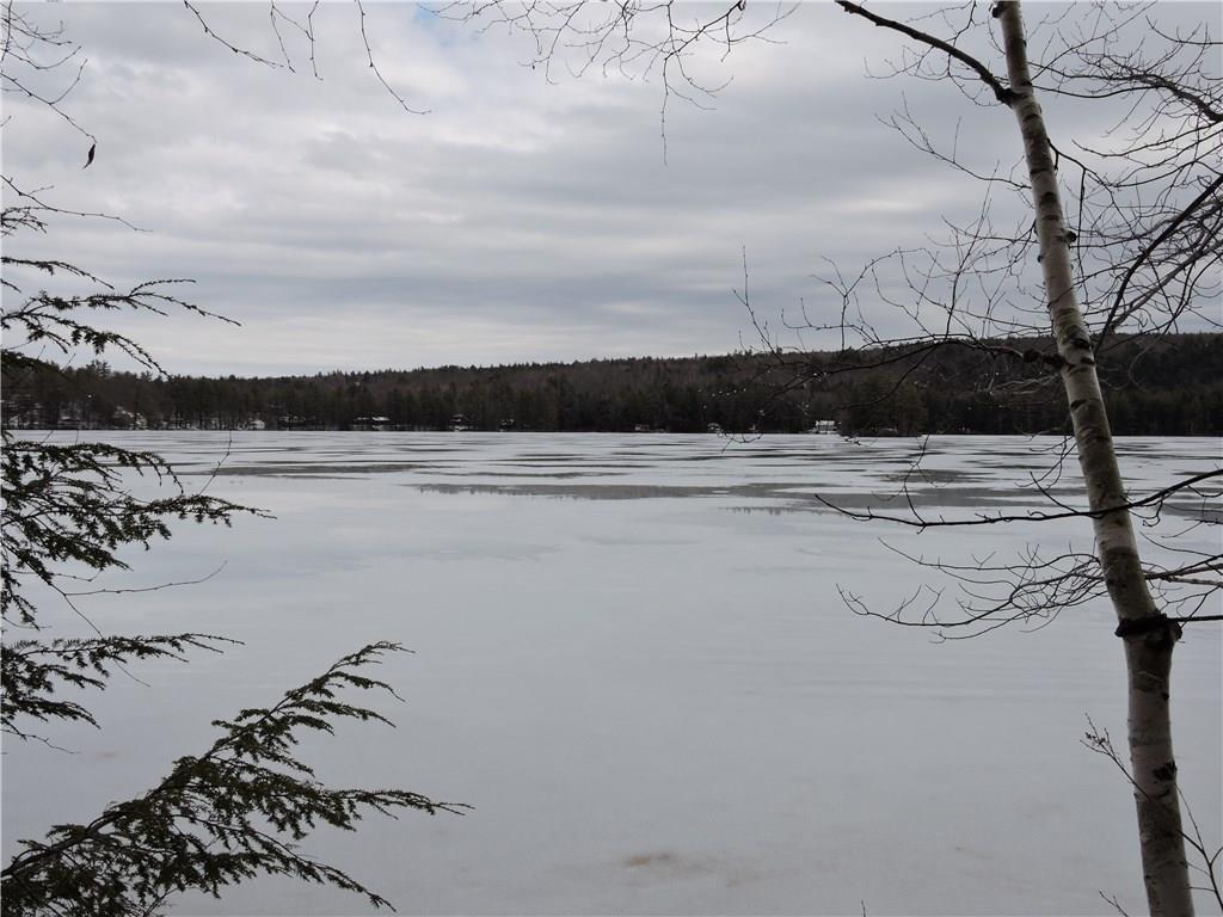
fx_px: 1237
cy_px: 458
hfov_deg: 52.6
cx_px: 612
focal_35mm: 35
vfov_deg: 40.7
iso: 100
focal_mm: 6.3
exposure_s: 1/1250
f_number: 3.8
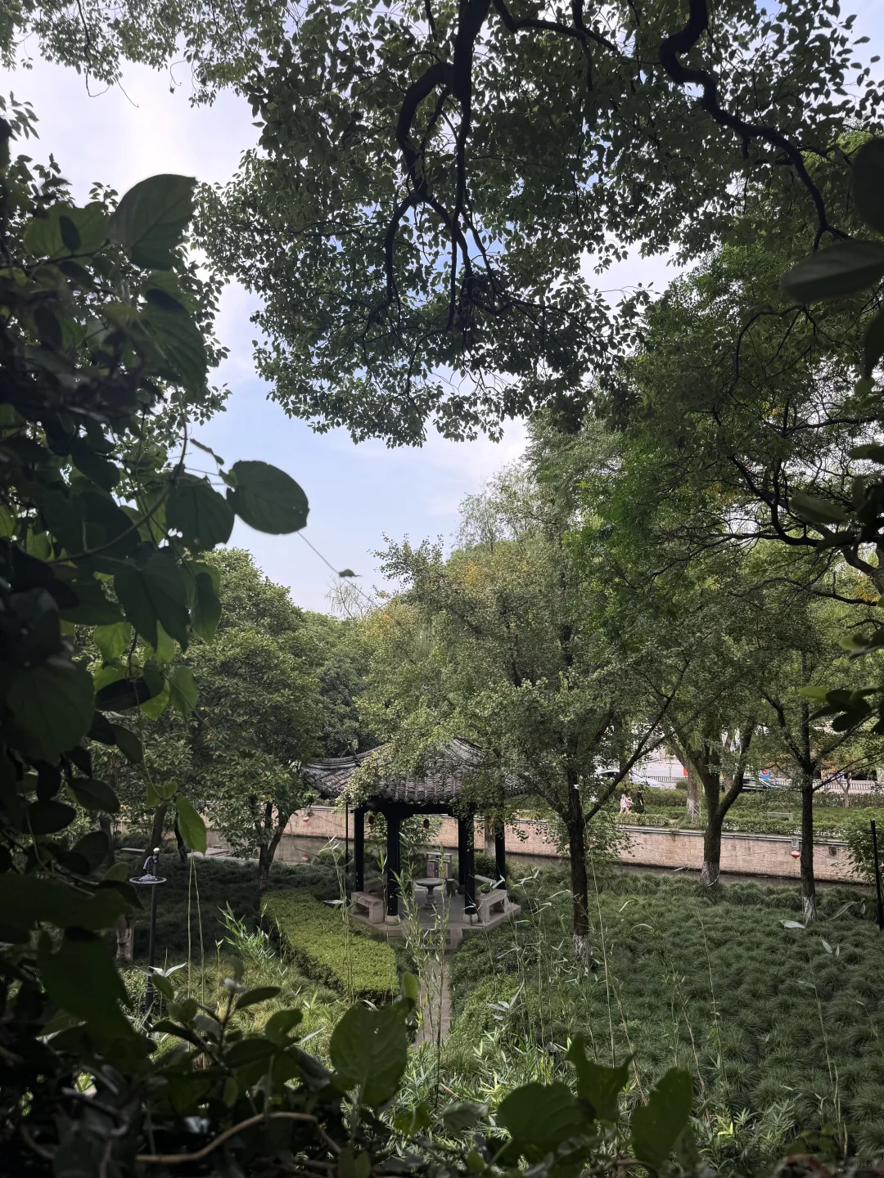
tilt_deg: +12.2
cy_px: 589
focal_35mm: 24
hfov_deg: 56.8
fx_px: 817
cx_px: 442
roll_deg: +0.7
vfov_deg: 71.6
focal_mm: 6.76
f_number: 1.78
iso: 80
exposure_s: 1/245
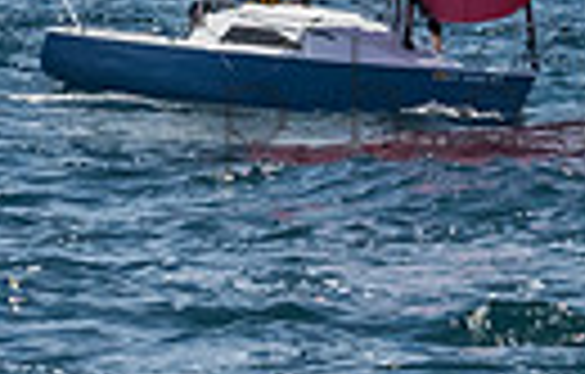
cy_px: -101
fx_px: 14019
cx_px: 1031
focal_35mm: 874
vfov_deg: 1.5
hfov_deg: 2.4
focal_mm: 110
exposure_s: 1/1600
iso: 640
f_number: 14
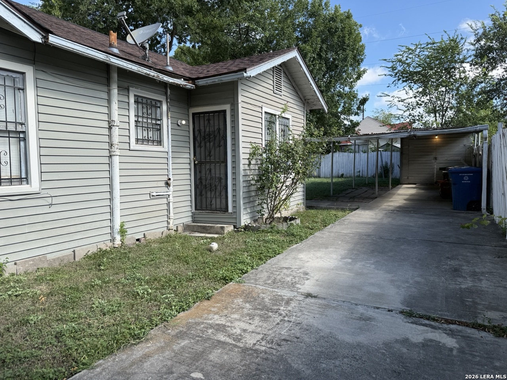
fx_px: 352
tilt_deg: -2.9
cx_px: 254
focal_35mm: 24
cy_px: 190
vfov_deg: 56.8
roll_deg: +0.1
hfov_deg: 71.6
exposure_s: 1/1585
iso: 80
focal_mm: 6.76
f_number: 1.78
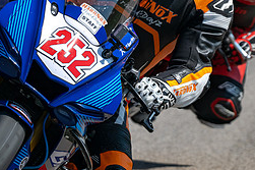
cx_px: 126
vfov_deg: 1.0
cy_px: -6
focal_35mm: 1388
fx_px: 9825
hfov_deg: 1.5
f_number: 11
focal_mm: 600
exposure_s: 1/1250
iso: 500
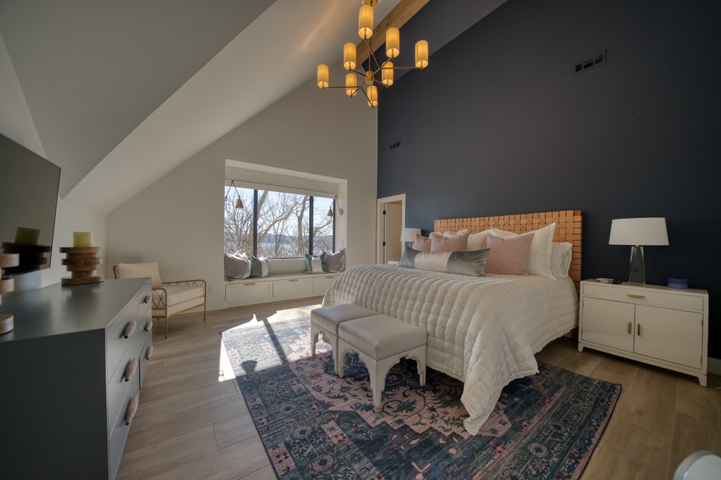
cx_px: 360
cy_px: 240
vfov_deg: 90.0
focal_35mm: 12
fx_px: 240
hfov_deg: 112.6
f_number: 4
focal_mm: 12
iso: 500
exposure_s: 1/60
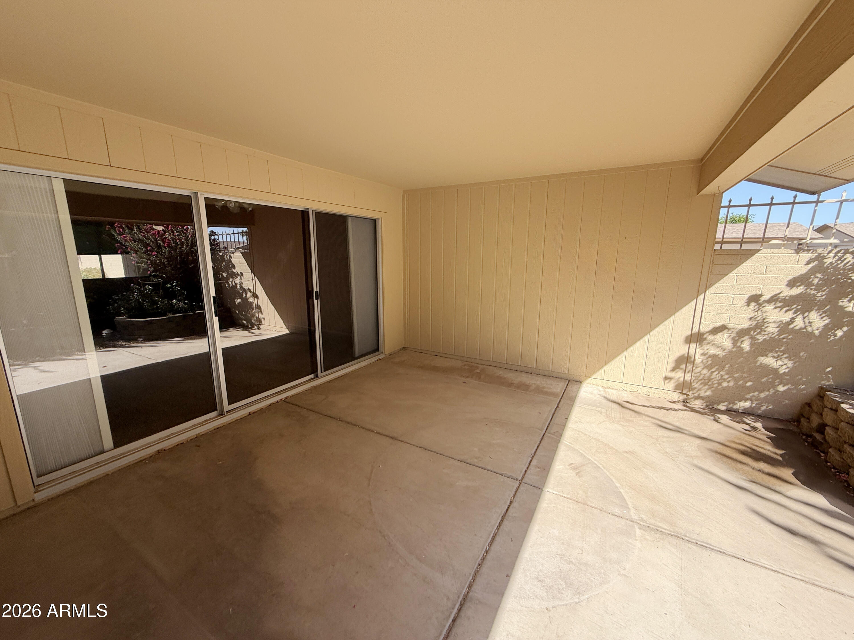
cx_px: 427
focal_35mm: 14
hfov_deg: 102.1
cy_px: 320
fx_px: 345
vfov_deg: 85.7
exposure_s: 1/316
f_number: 2.2
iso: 50
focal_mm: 2.22
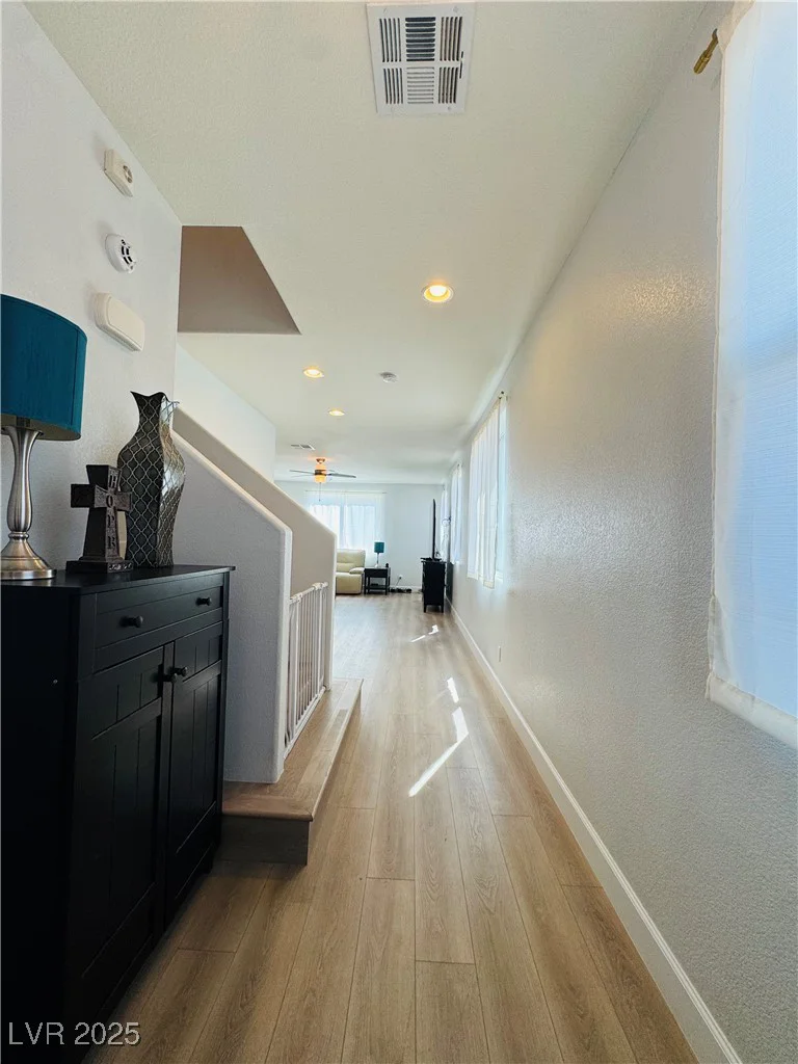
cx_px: 399
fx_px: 430
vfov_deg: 102.1
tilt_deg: +2.6
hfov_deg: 85.7
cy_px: 532
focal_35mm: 14
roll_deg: -0.8
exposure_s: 1/120
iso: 80
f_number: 2.2
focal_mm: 2.22
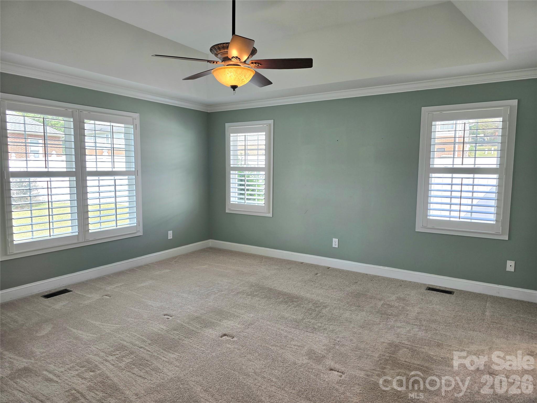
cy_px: 202
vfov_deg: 58.9
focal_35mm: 23
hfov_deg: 73.9
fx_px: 357
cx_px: 268
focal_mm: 6.3
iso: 20
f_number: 1.7
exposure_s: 1/120
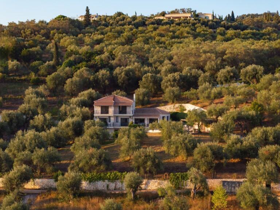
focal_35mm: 70
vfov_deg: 21.0
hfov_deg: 27.8
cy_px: 105
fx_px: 566
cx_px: 140
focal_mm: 19.35
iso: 100
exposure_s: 1/1000
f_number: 2.8
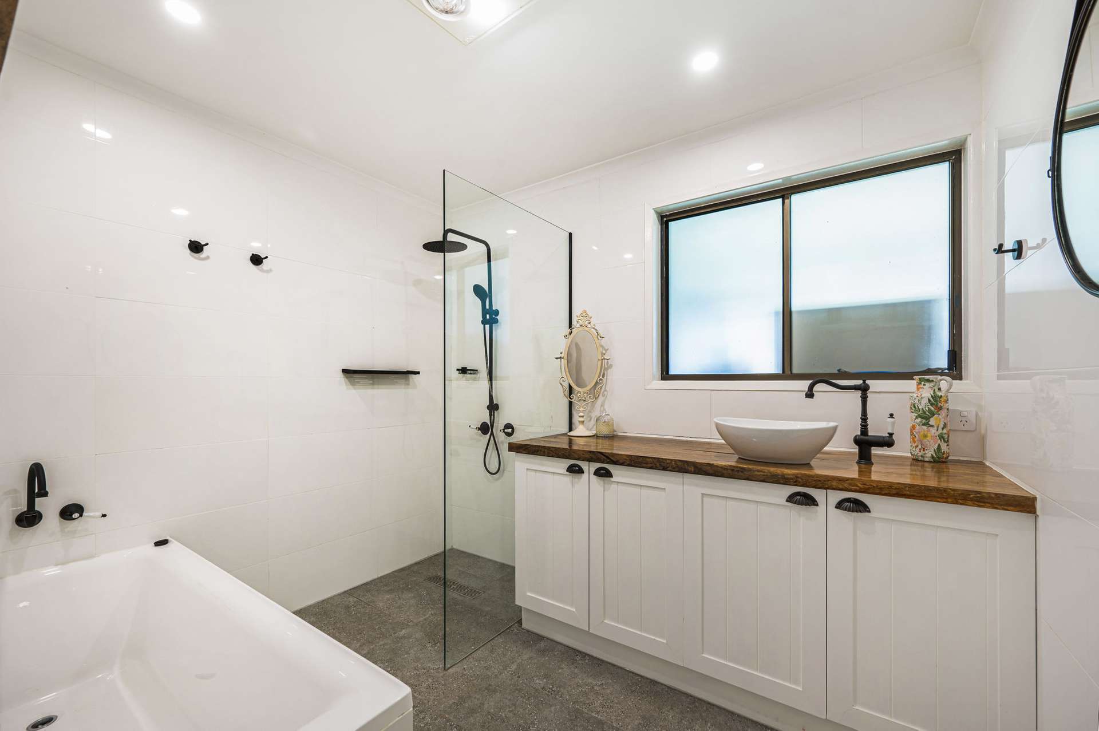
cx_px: 550
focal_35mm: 14
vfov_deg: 81.1
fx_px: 427
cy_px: 366
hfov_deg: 104.3
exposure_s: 1/2.5
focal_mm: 14
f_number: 8
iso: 200
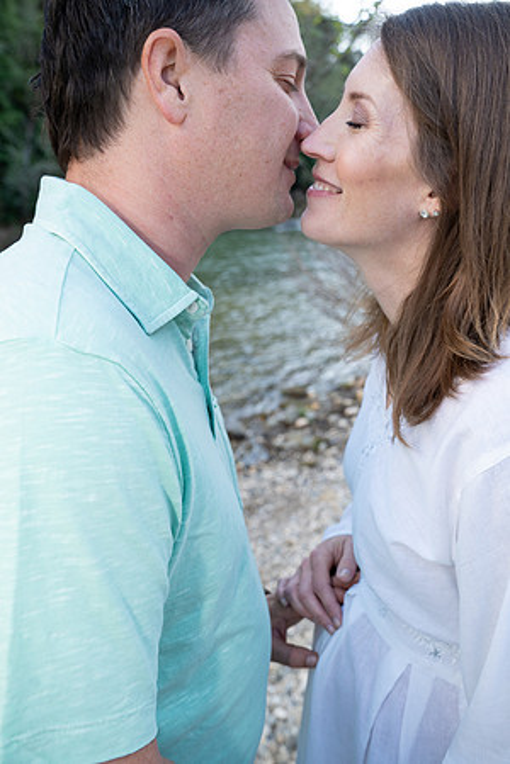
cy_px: 382
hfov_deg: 43.6
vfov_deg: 61.9
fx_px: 637
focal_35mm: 30
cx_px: 255
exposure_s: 1/125
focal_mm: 30
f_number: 5
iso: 500
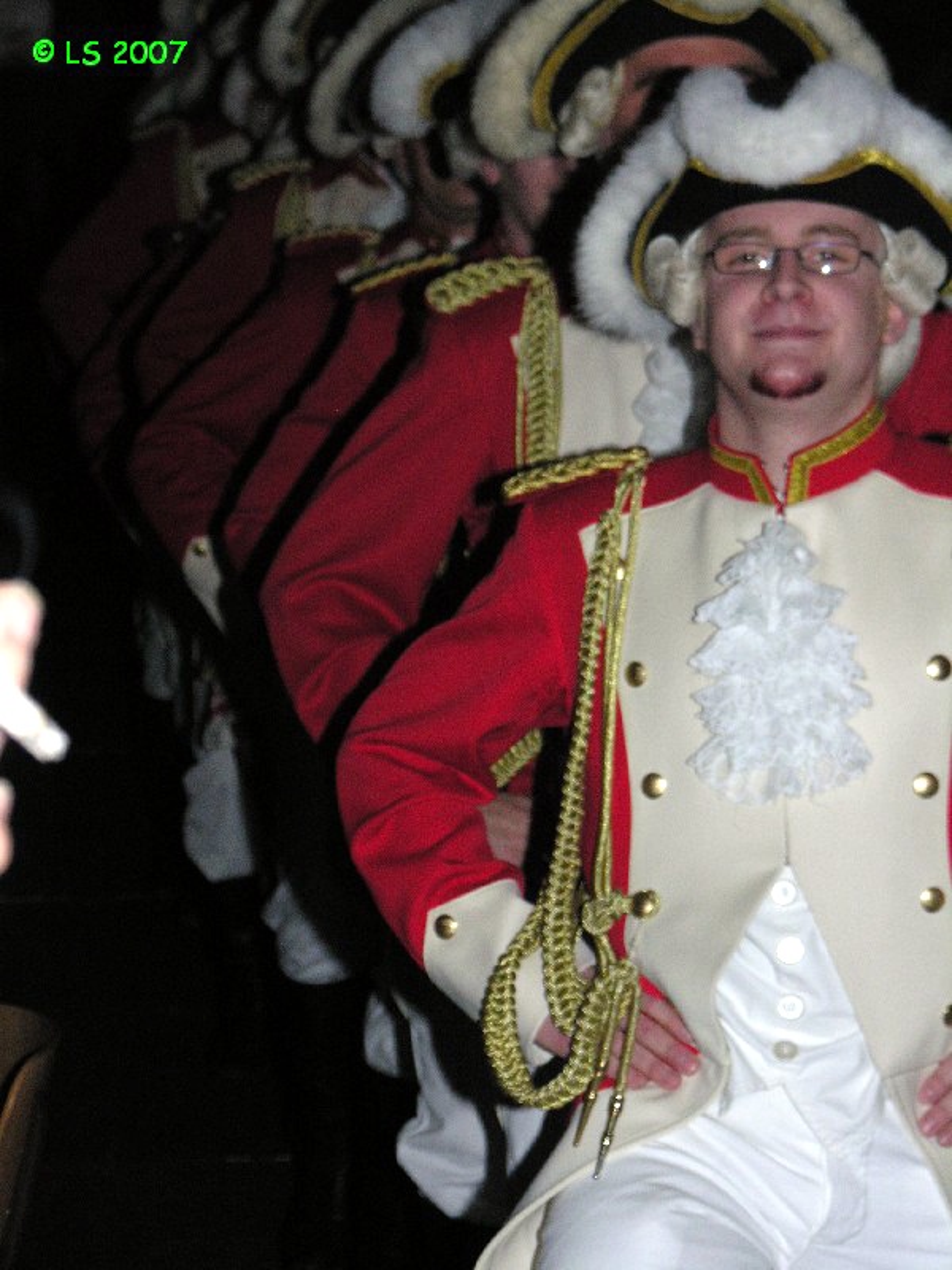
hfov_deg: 10.5
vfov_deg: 14.0
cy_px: 635
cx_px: 476
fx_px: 5170
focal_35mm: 141
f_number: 4.3
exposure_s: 1/60.1
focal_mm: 35.9
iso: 200
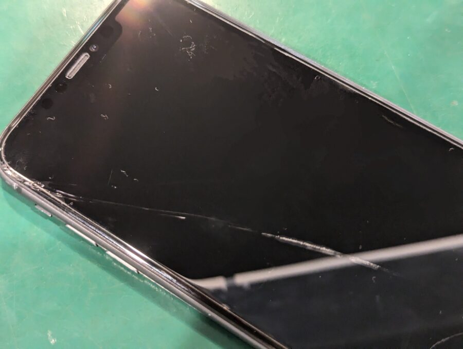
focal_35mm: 48
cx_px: 232
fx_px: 643
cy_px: 174
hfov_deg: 39.6
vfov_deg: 30.3
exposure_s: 1/68
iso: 806
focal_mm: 6.81
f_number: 1.85
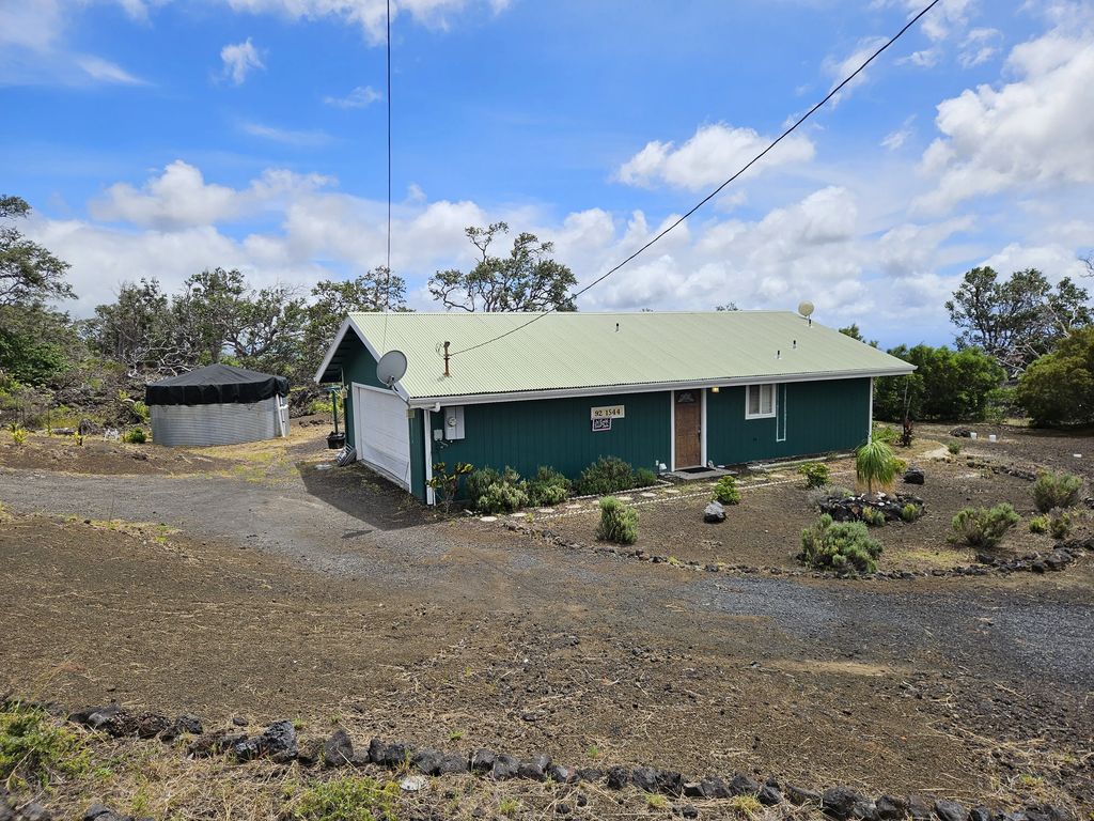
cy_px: 410
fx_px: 727
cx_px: 547
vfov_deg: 58.9
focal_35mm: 23
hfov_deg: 73.9
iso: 25
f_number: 1.8
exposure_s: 1/2365
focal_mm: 5.4
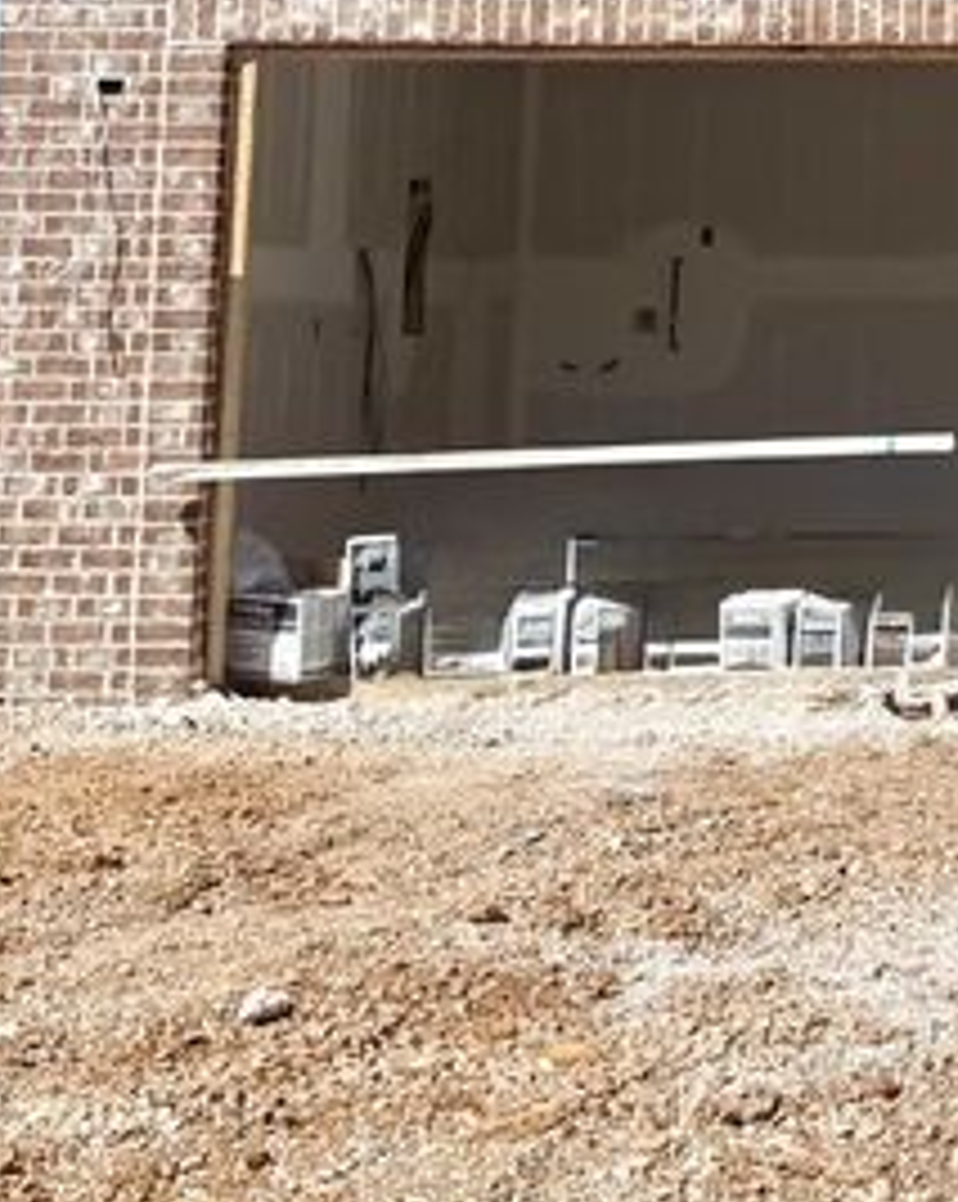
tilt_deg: +9.2
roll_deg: -2.1
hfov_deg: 15.6
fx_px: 3195
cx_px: 1475
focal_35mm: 90
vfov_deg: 20.1
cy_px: -180
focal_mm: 6.76
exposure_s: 1/6173
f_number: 1.78
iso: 80
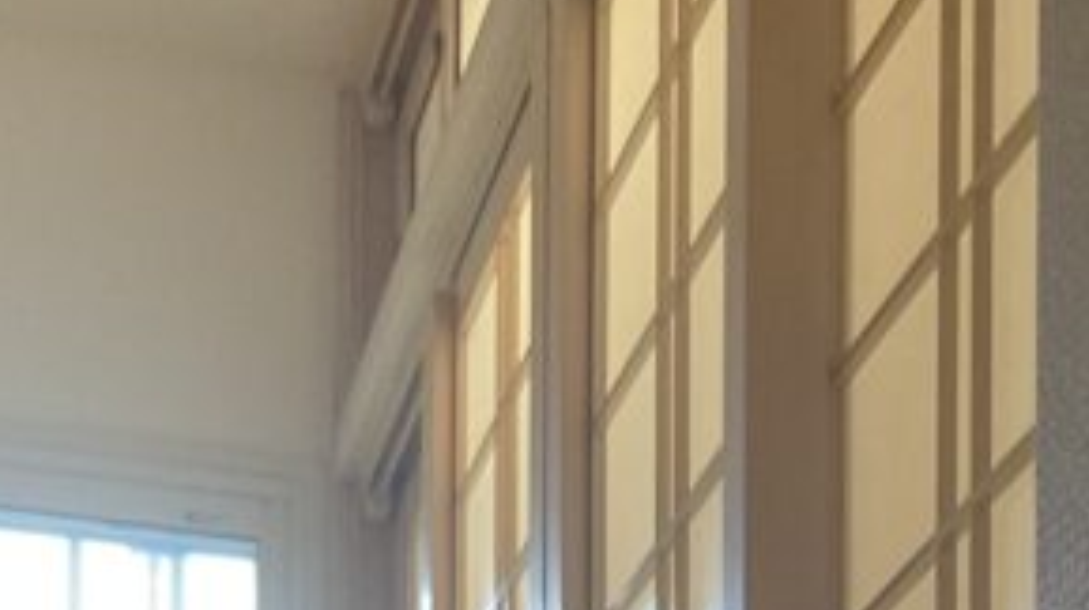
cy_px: 1657
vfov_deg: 9.2
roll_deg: -1.4
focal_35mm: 112
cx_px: 1187
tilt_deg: +0.6
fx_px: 3231
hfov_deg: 18.4
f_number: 1.8
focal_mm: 3
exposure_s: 1/25
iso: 320
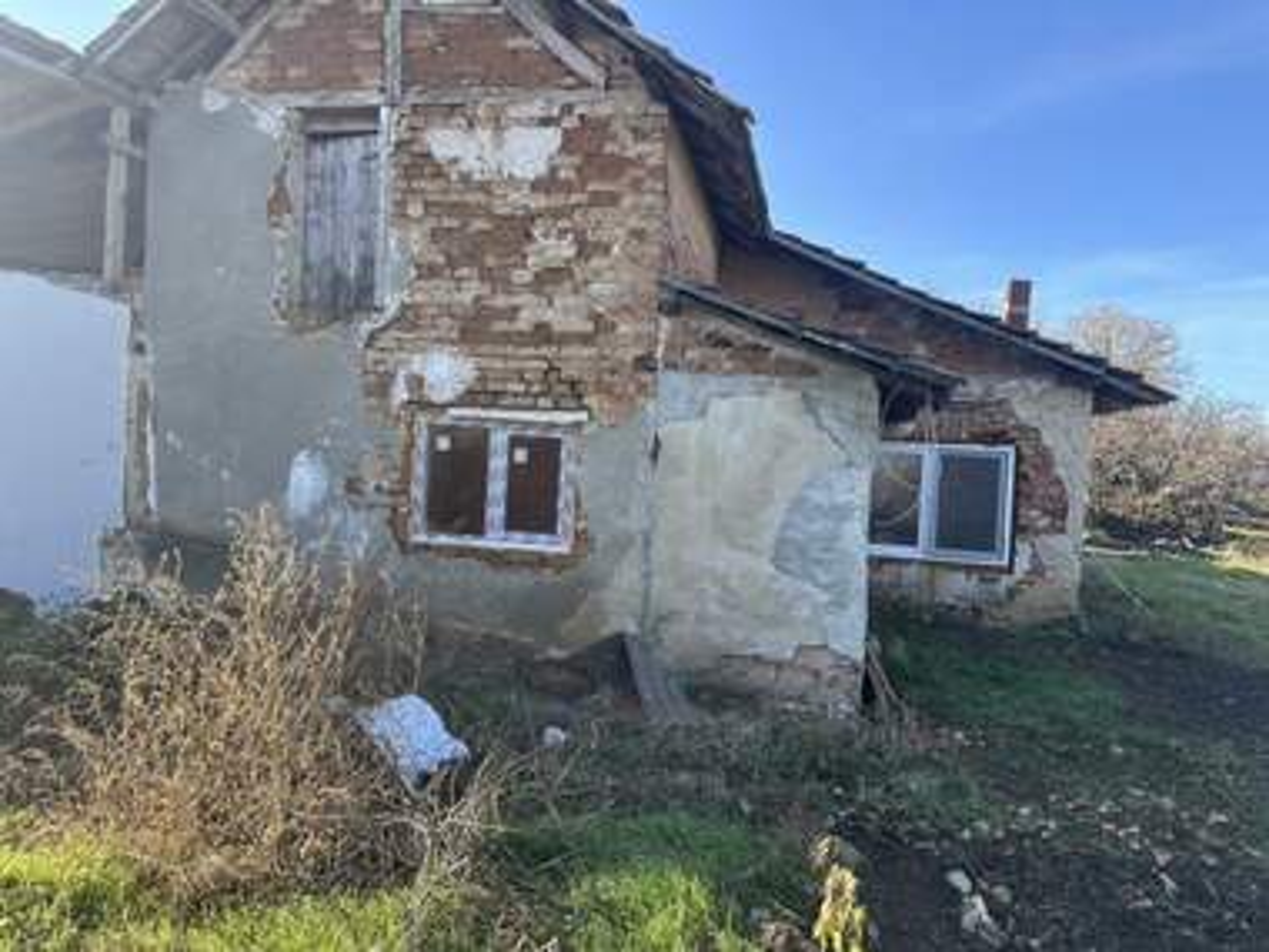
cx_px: 634
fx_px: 880
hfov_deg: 71.6
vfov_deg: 56.8
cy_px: 476
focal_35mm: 24
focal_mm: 6.86
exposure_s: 1/803
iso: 80
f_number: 1.78
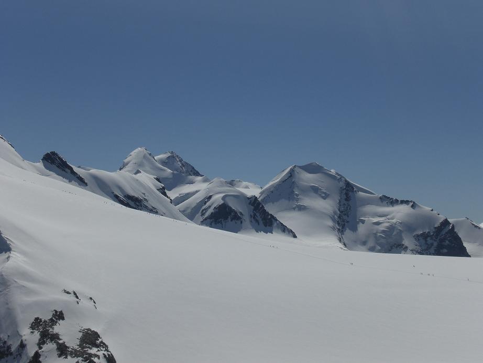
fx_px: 879
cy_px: 182
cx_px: 242
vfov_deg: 23.3
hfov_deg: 30.7
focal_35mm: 63
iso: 50
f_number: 5.7
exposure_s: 1/1000
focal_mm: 10.4
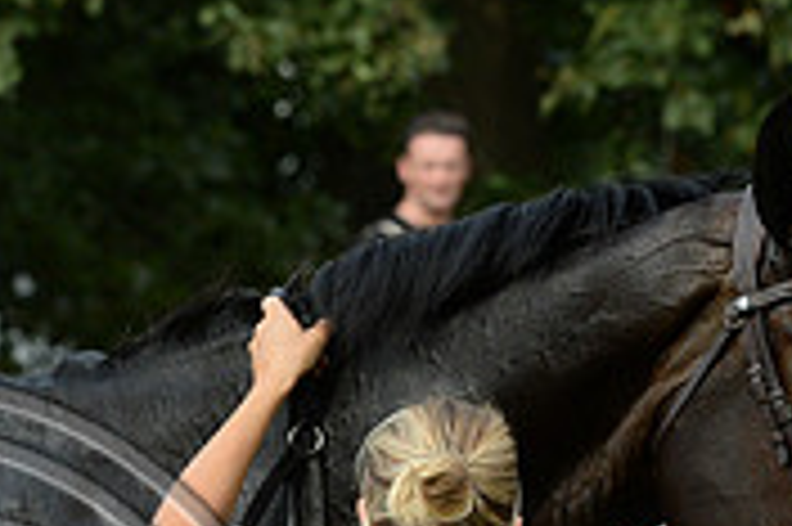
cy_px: 769
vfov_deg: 1.9
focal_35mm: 724
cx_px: -176
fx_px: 15913
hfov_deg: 2.8
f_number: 9
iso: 1250
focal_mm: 220
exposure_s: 1/1000
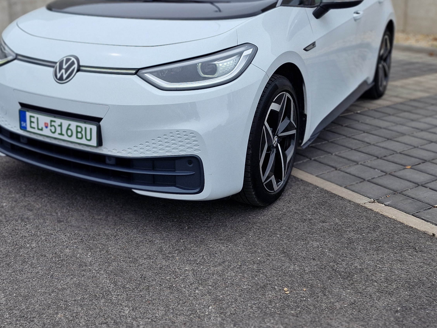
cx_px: 149
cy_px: 81
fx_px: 518
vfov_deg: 34.4
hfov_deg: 45.1
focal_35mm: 41
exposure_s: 1/816
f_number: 1.8
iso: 50
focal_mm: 6.4
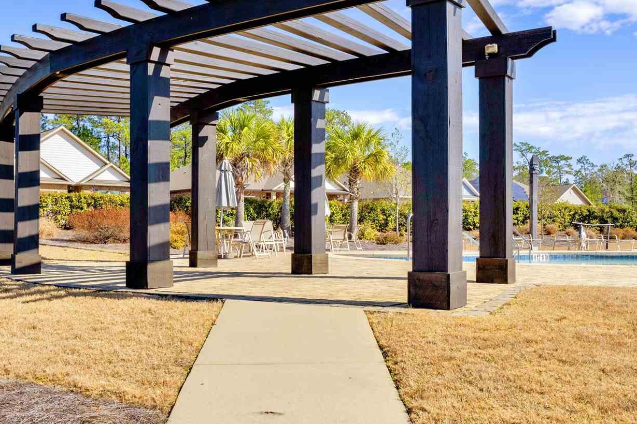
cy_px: 221
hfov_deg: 48.1
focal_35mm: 40
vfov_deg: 33.4
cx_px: 249
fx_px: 708
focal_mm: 24
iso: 400
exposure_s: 1/640
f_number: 11
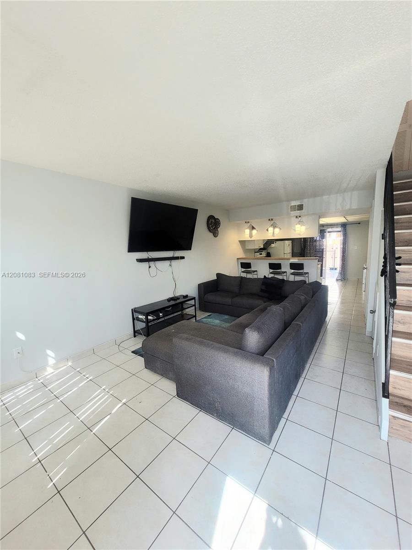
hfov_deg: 89.9
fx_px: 206
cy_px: 275
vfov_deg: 106.2
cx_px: 206
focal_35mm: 13
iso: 50
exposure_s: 1/60.2
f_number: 2.2
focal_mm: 1.74
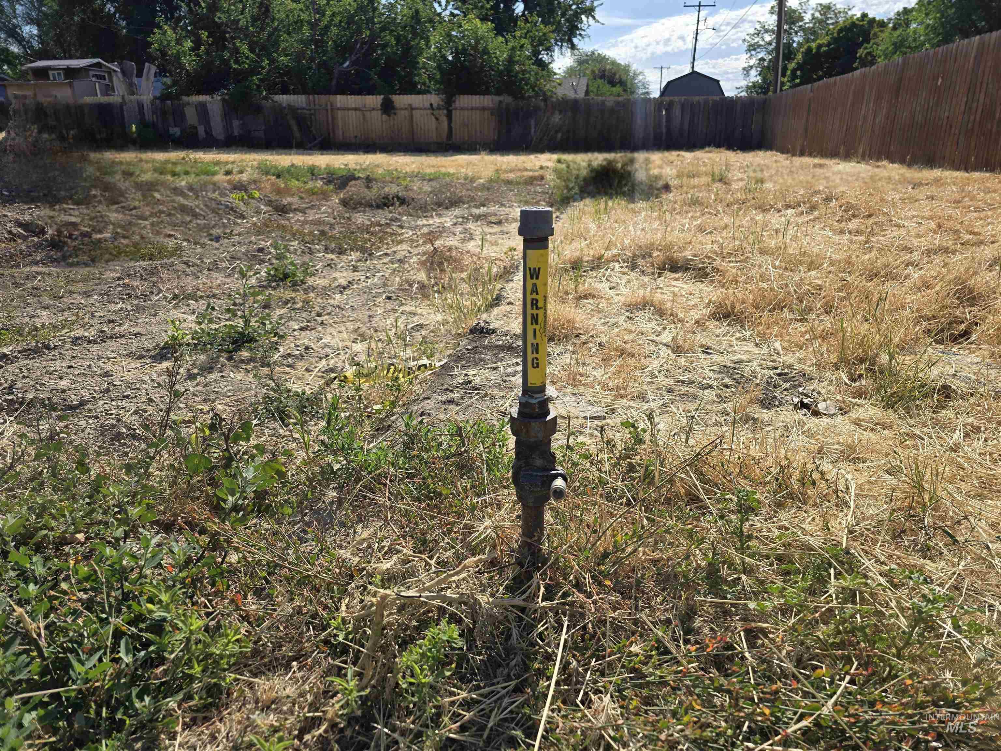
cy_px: 376
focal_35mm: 23
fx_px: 665
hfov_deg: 73.9
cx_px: 500
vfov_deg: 58.9
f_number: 1.7
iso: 12
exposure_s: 1/769
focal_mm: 6.3
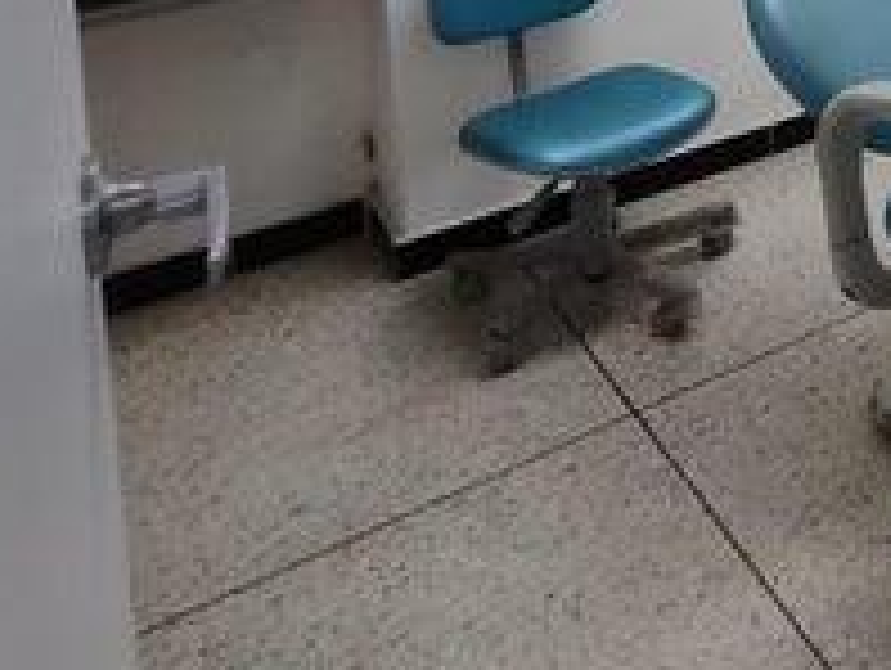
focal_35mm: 42
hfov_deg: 32.9
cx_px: 1166
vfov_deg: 26.4
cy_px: -301
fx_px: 1082
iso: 207
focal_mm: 1.66
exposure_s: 1/100
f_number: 2.2
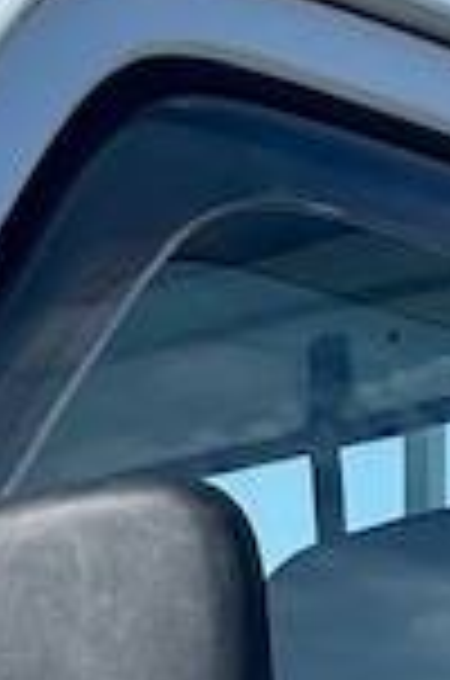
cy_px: 1878
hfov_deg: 6.2
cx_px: 45
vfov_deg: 8.2
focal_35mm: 221
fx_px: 4163
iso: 32
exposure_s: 1/2288
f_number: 1.6
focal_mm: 5.1
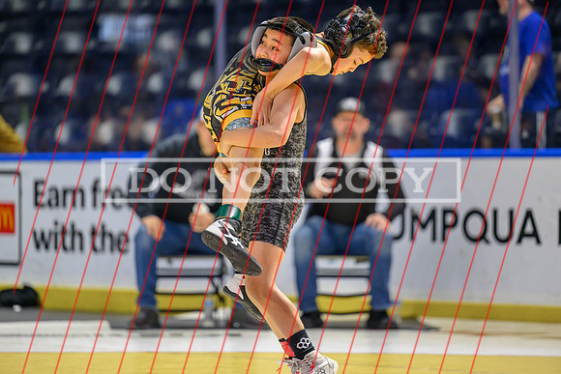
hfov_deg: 10.8
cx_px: 280
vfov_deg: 7.2
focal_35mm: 190
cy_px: 187
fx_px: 2961
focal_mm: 190
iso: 2800
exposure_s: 1/640
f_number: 2.8
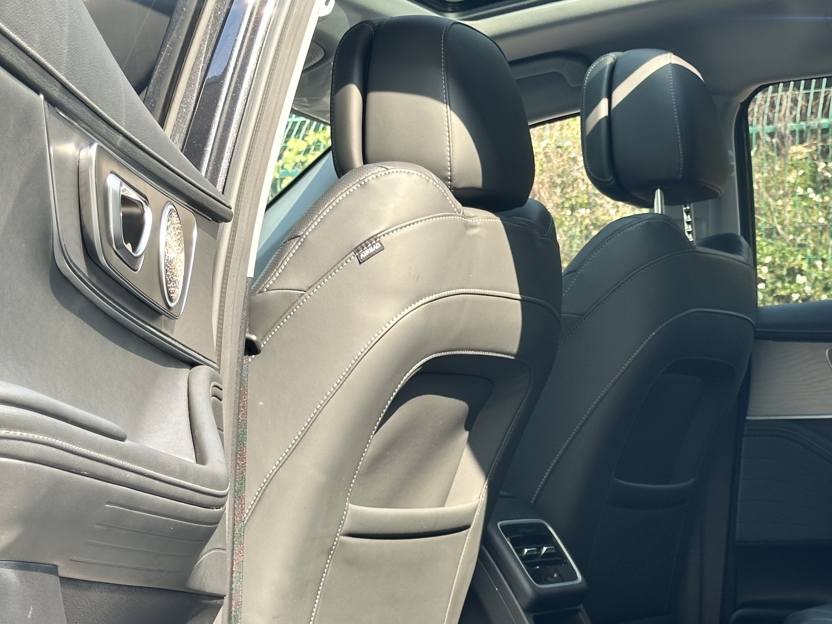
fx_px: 1947
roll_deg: -0.3
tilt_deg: +1.9
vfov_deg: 18.2
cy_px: 376
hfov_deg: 24.1
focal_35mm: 81
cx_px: 514
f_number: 1.78
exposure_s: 1/223
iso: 50
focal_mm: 6.86
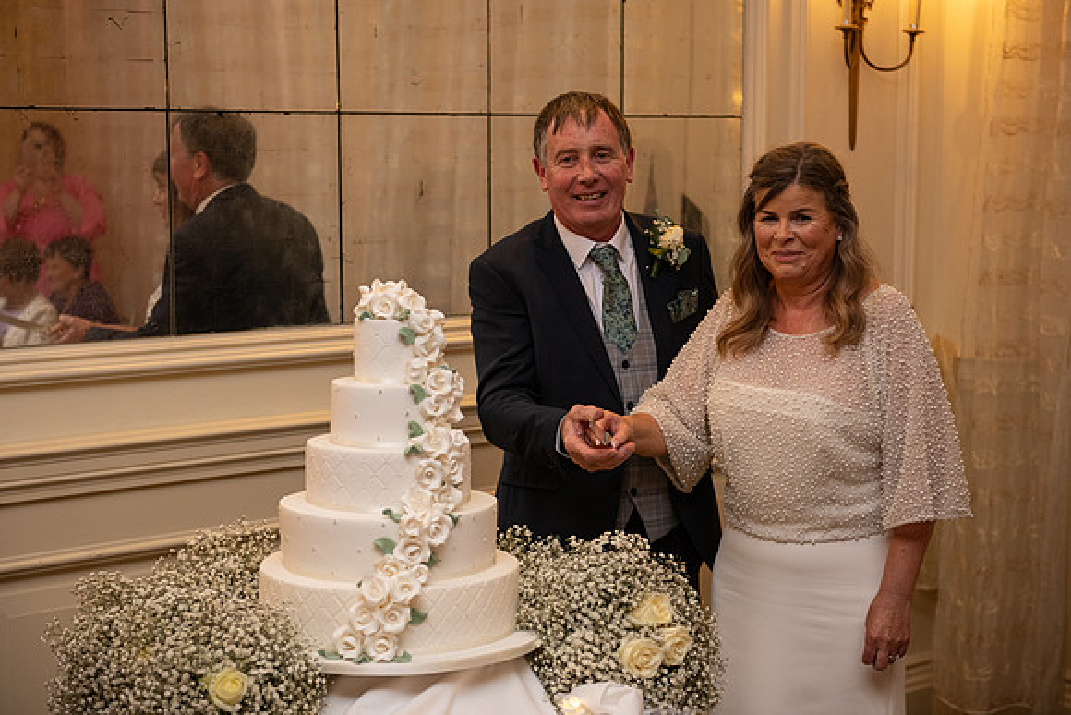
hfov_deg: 32.4
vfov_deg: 21.9
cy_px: 358
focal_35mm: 62
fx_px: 1845
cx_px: 536
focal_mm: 62
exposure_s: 1/160
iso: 800
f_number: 3.5
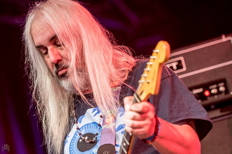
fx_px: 1547
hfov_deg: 8.6
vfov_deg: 5.7
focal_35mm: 240
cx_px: 116
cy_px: 77
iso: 500
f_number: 2.8
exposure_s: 1/100
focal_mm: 160
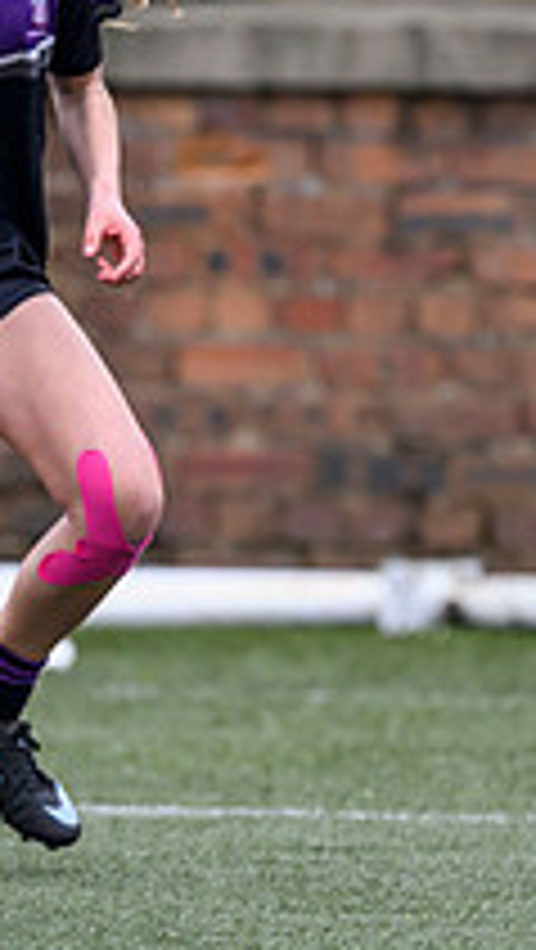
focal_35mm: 1517
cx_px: -359
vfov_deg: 1.4
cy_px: 332
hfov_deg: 0.8
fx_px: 38253
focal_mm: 400
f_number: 3.5
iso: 640
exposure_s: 1/1600
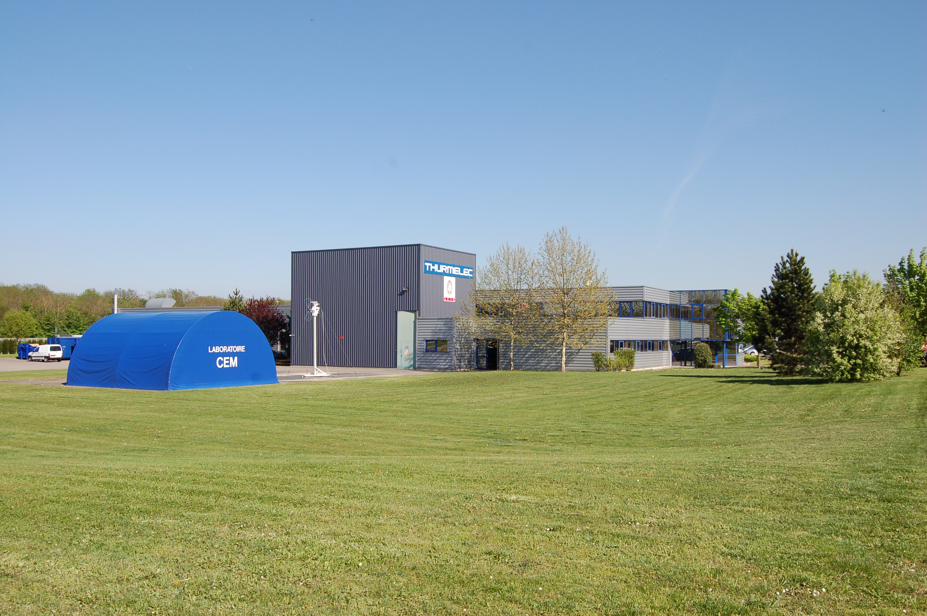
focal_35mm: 33
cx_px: 464
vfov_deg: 39.9
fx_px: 849
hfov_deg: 57.3
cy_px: 308
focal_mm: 22
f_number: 9
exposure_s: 1/320
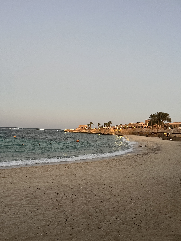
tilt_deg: +2.5
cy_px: 120
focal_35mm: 26
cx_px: 90
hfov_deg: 53.1
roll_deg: -3.3
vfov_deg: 67.3
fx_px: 181
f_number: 1.6
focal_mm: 5.1
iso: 500
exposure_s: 1/40
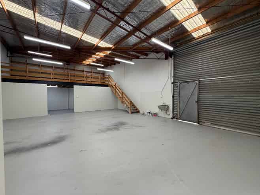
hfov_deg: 102.1
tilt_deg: -1.3
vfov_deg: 85.6
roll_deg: +0.4
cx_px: 130
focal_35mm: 14
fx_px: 105
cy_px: 98
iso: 160
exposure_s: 1/121
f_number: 2.2
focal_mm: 2.22
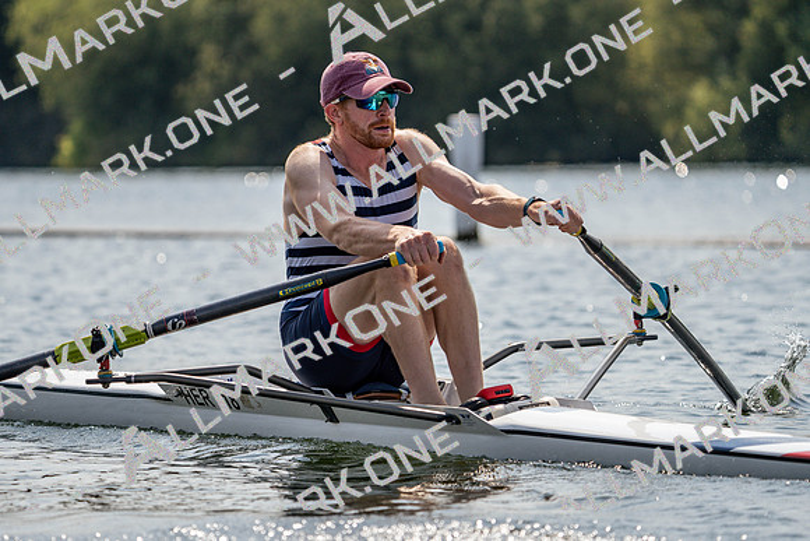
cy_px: 270
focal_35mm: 282
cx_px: 405
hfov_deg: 7.3
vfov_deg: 4.9
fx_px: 6346
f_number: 5.6
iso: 160
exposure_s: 1/1600
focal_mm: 282
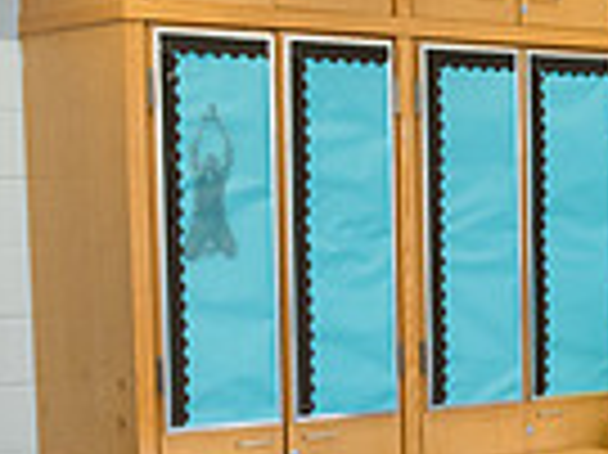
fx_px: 1965
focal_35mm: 112
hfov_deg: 16.6
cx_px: 784
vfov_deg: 13.1
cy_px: 398
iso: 1000
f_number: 3.5
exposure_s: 1/160
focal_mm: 27
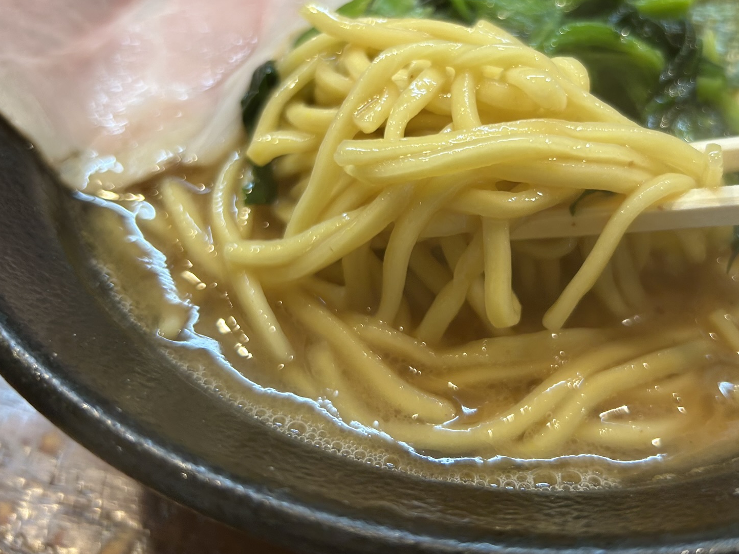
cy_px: 210
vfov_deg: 39.4
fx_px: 769
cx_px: 450
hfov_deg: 51.0
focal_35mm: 36
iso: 80
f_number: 1.5
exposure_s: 1/50
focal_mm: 5.7
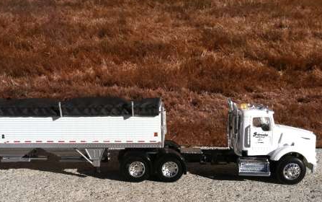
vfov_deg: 24.3
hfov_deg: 37.9
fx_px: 465
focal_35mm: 53
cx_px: 119
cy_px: 144
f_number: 2.8
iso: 80
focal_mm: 3.85
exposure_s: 1/1579
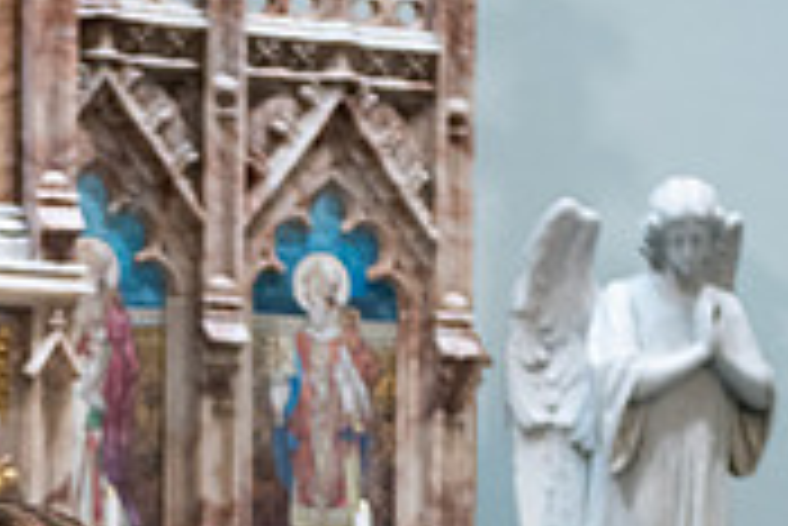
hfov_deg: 8.8
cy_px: 771
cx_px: 45
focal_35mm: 232
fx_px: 5082
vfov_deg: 5.9
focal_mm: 70
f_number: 3.5
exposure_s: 1/160
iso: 800
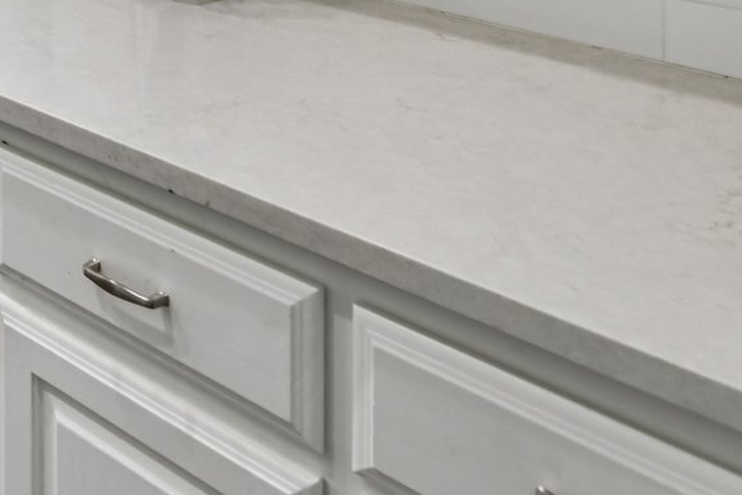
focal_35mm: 51
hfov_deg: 30.5
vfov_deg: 20.7
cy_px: -332
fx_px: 1051
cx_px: -226
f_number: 8
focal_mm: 14
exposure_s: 1/60
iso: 400
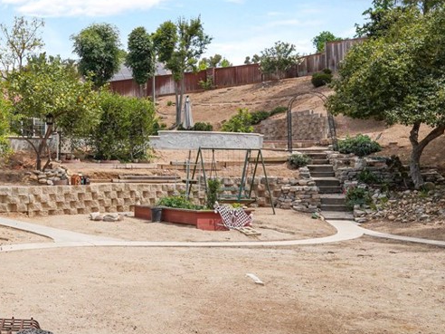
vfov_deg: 30.2
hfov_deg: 35.9
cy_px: 144
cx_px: 2
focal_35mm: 48
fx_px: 617
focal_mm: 16
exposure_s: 1/250
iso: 100
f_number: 7.1
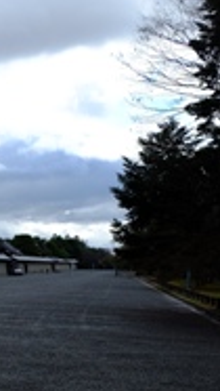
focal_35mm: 68
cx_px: -212
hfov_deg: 14.8
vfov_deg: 30.8
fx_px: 703
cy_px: 247
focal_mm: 18
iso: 200
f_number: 5
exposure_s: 1/480
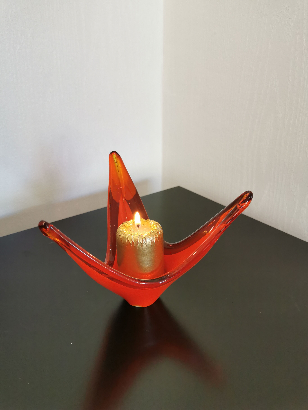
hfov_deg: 51.4
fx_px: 320
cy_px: 205
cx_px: 154
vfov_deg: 65.3
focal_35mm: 27
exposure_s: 1/100
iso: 160
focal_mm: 5.58
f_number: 1.8
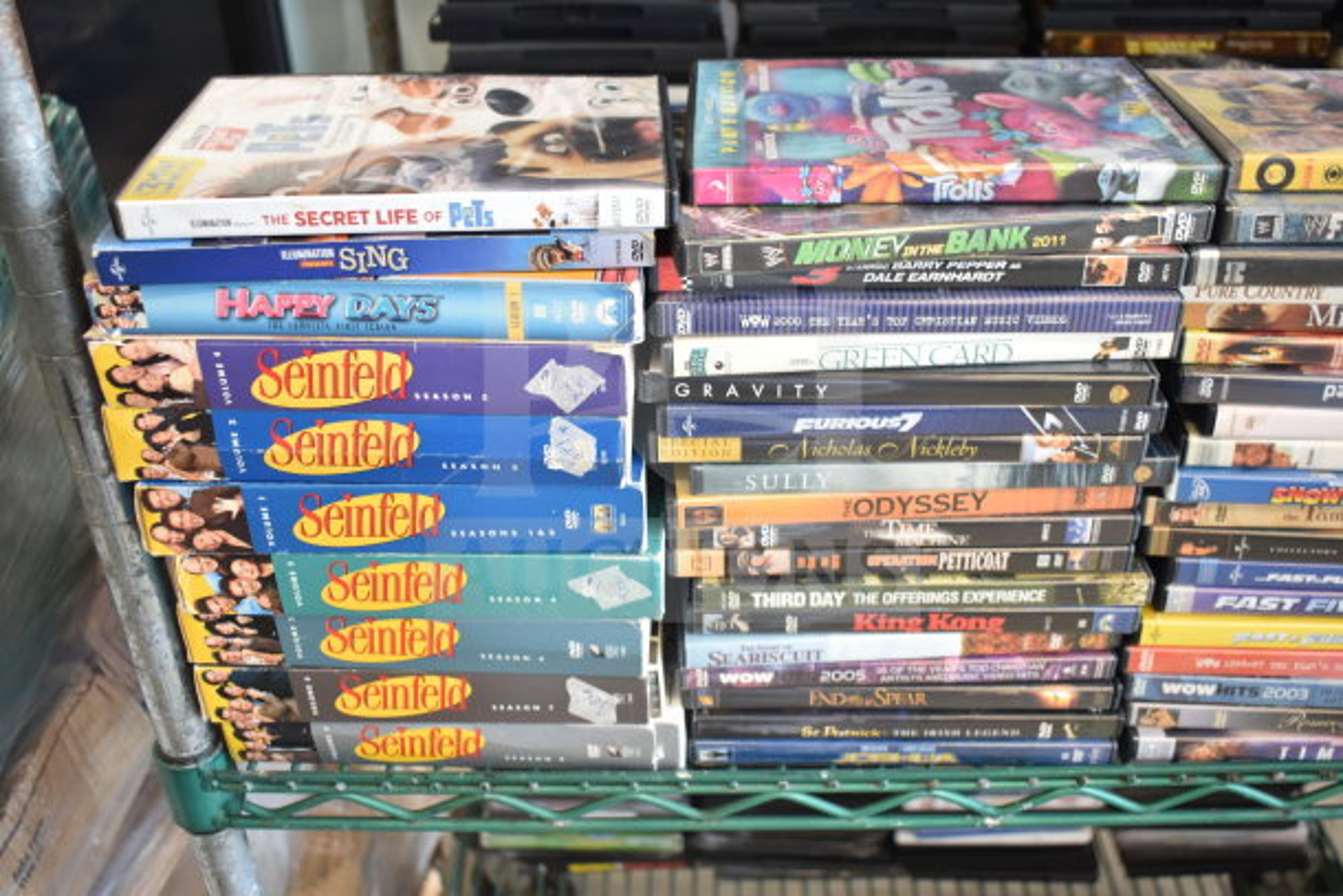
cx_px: 672
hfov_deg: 53.1
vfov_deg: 36.9
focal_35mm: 36
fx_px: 1343
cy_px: 448
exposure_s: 1/40
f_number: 3.8
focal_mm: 24
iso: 720
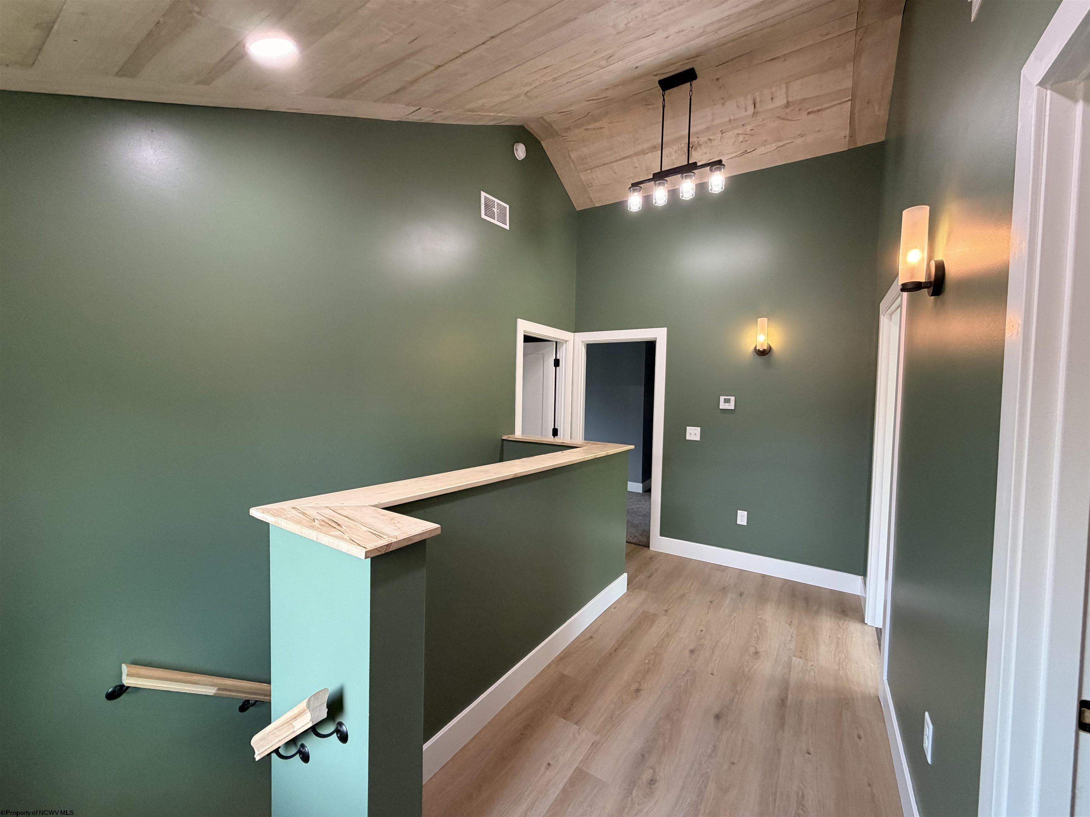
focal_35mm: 14
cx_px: 545
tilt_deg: -2.2
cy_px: 408
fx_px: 441
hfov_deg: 102.1
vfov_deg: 85.7
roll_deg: -1.1
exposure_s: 1/60
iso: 250
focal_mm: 2.22
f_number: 2.2
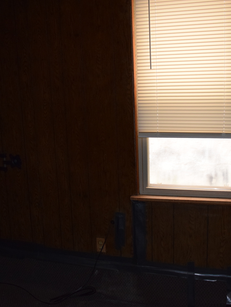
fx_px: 347
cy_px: 154
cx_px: 98
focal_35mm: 39
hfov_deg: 36.7
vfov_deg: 47.9
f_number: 3.5
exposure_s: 1/60
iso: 2000
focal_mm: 18
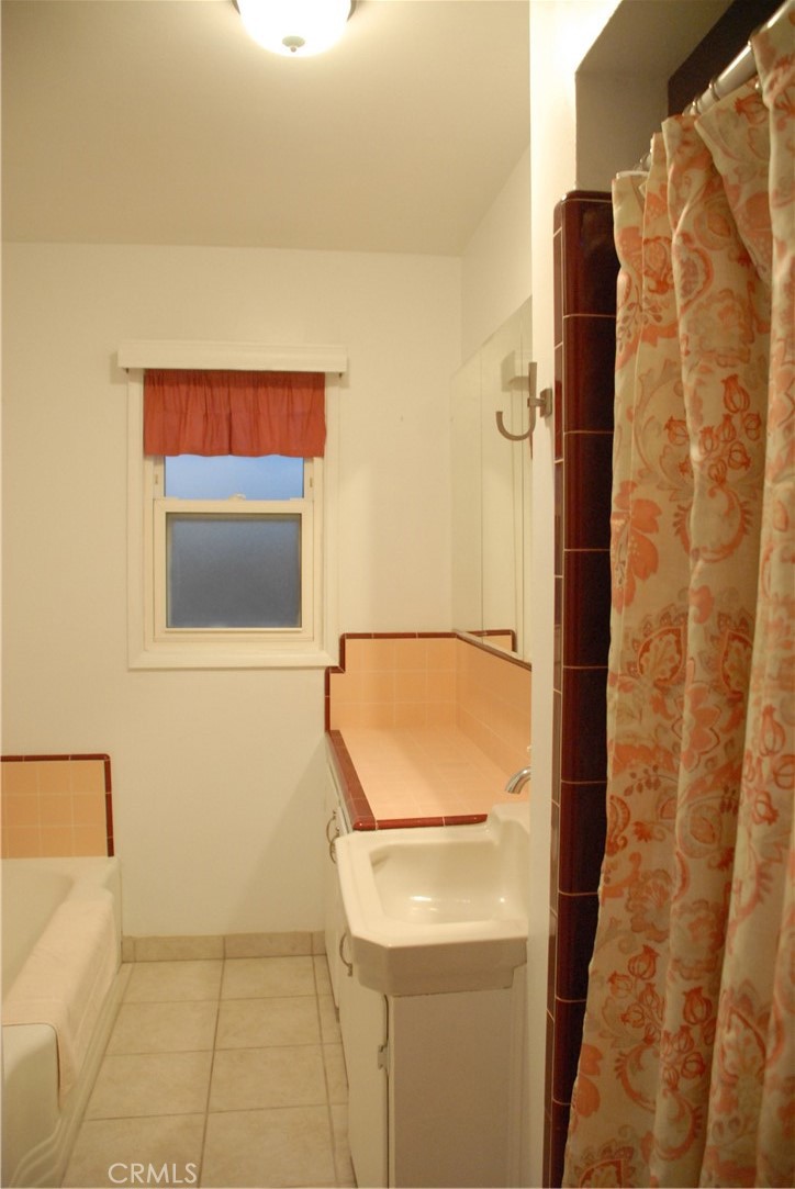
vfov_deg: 61.9
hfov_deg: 43.7
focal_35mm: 30
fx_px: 992
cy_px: 594
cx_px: 398
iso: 1100
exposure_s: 1/30
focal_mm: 20
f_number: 3.5
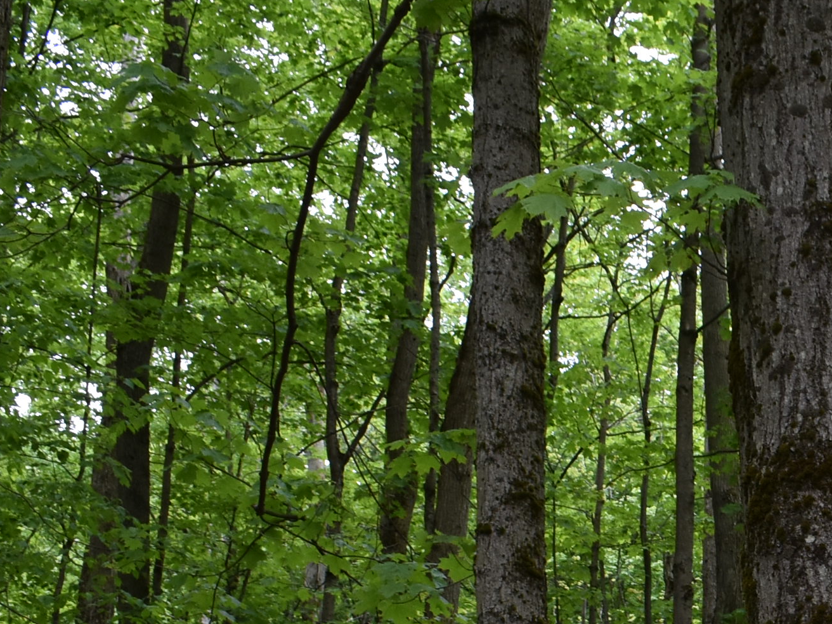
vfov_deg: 15.8
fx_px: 2139
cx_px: 991
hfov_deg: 20.6
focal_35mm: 89
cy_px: 787
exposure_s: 1/160
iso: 400
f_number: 6.3
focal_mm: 18
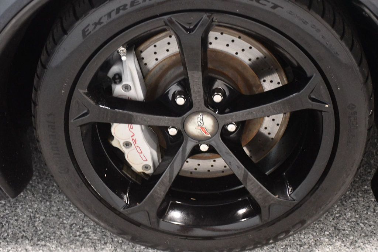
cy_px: 126
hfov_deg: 28.1
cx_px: 189
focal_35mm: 72
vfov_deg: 18.9
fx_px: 756
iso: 7200
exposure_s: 1/60
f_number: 4.5
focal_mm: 48
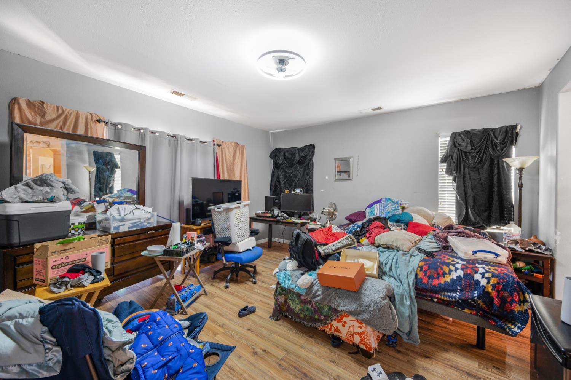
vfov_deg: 81.1
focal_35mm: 14
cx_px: 286
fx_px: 222
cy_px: 190
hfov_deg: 104.3
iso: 500
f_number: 4
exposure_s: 1/2.5
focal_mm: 14
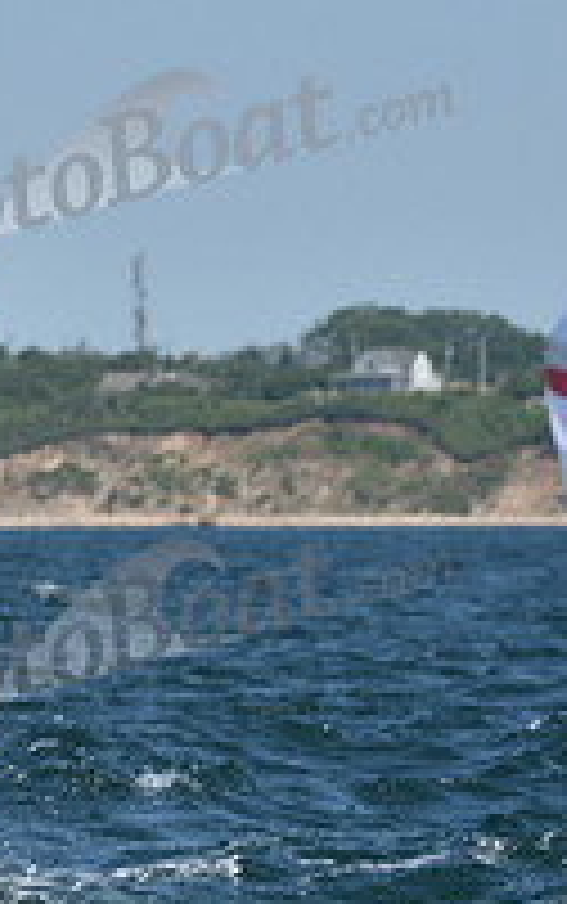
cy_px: 461
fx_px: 19589
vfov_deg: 2.6
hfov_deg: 1.7
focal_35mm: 794
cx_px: -410
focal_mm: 270
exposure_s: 1/1000
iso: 320
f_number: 10
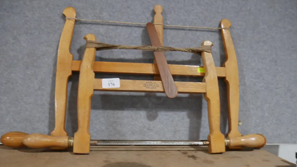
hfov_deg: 59.5
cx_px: 148
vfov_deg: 35.4
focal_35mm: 33
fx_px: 260
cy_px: 104
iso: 1000
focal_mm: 15
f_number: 3.6
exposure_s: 1/60
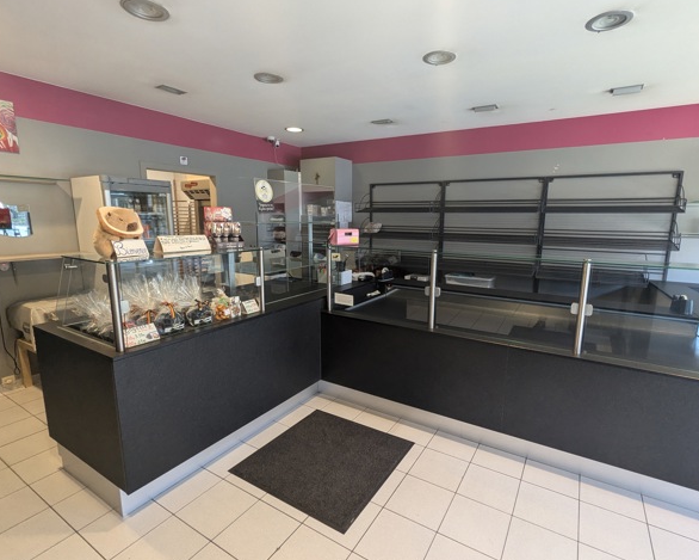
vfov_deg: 77.0
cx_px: 372
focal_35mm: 17
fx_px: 352
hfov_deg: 89.5
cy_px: 281
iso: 191
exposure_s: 1/70.6
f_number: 2.2
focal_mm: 2.35
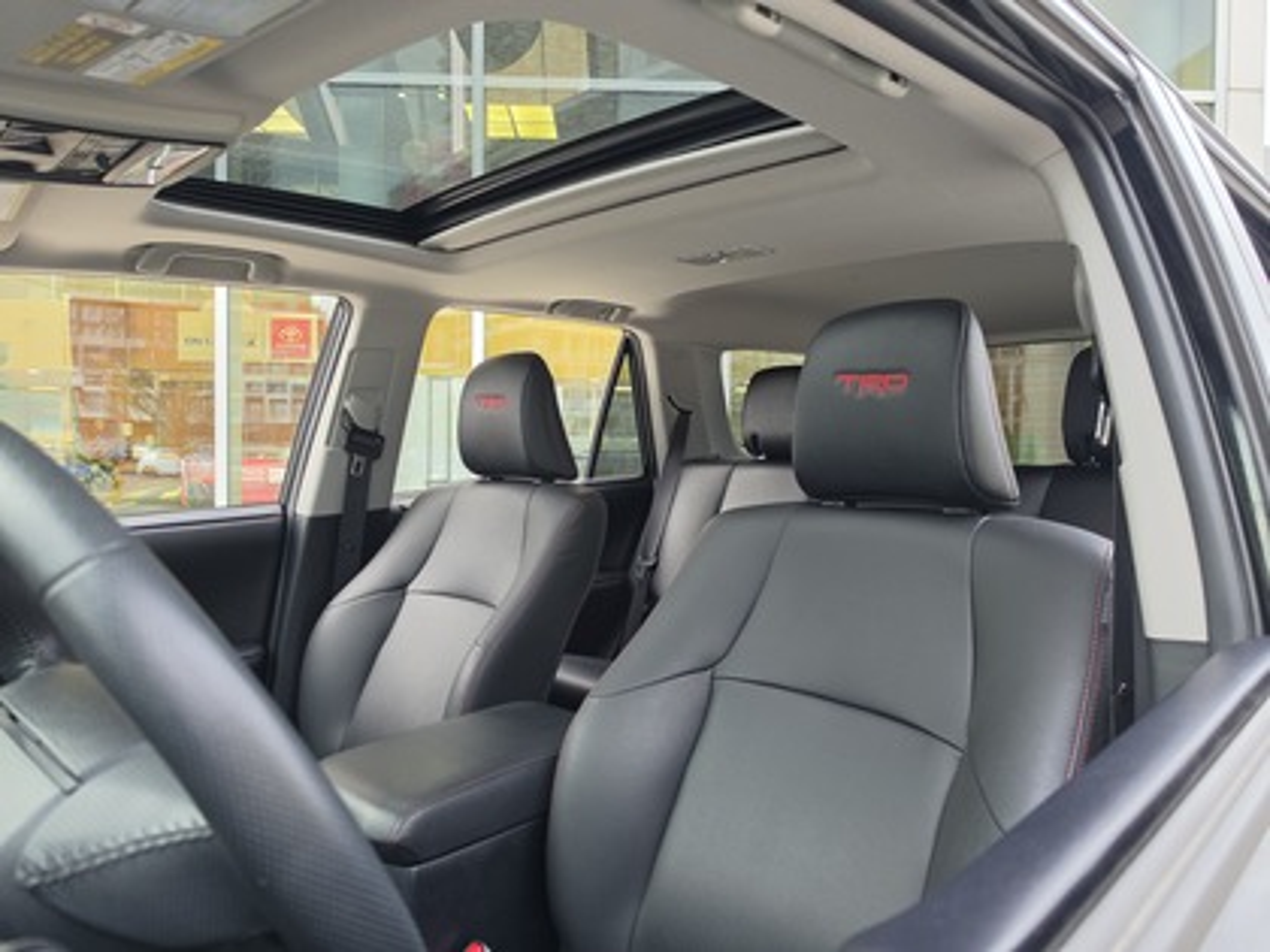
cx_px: 635
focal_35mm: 23
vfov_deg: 58.9
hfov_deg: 73.9
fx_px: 844
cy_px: 476
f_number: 1.4
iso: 125
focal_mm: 6.5
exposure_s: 1/180
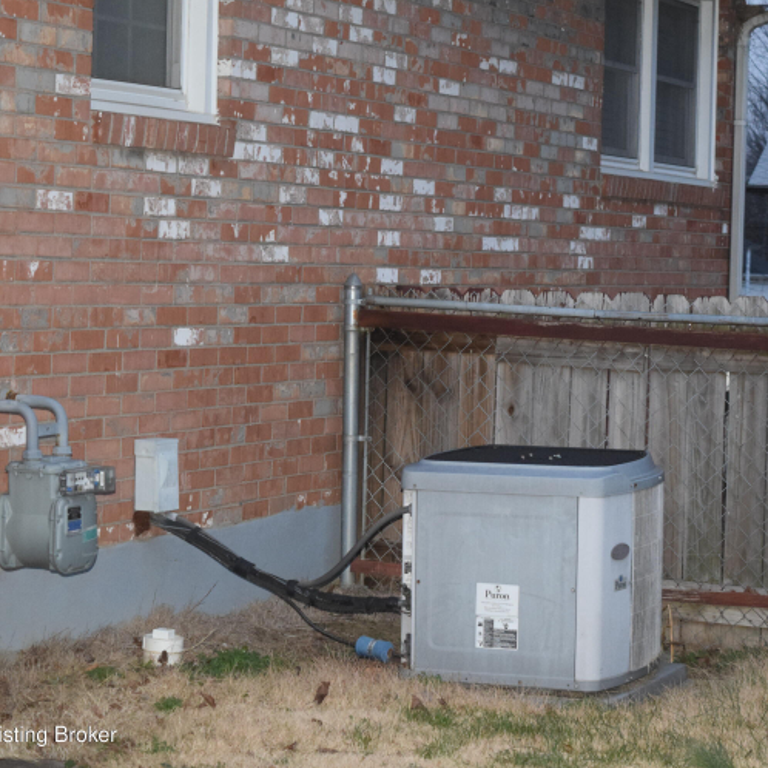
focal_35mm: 106
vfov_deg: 16.5
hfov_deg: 16.5
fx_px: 2652
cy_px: 384
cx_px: 492
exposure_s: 1/60
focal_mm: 55
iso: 2500
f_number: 5.6
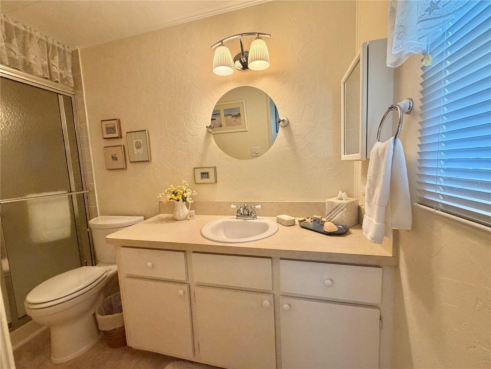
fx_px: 199
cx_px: 246
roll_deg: +3.0
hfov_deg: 102.1
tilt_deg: -4.8
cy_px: 184
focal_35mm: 14
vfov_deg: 85.7
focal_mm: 2.22
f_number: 2.2
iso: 320
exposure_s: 1/120
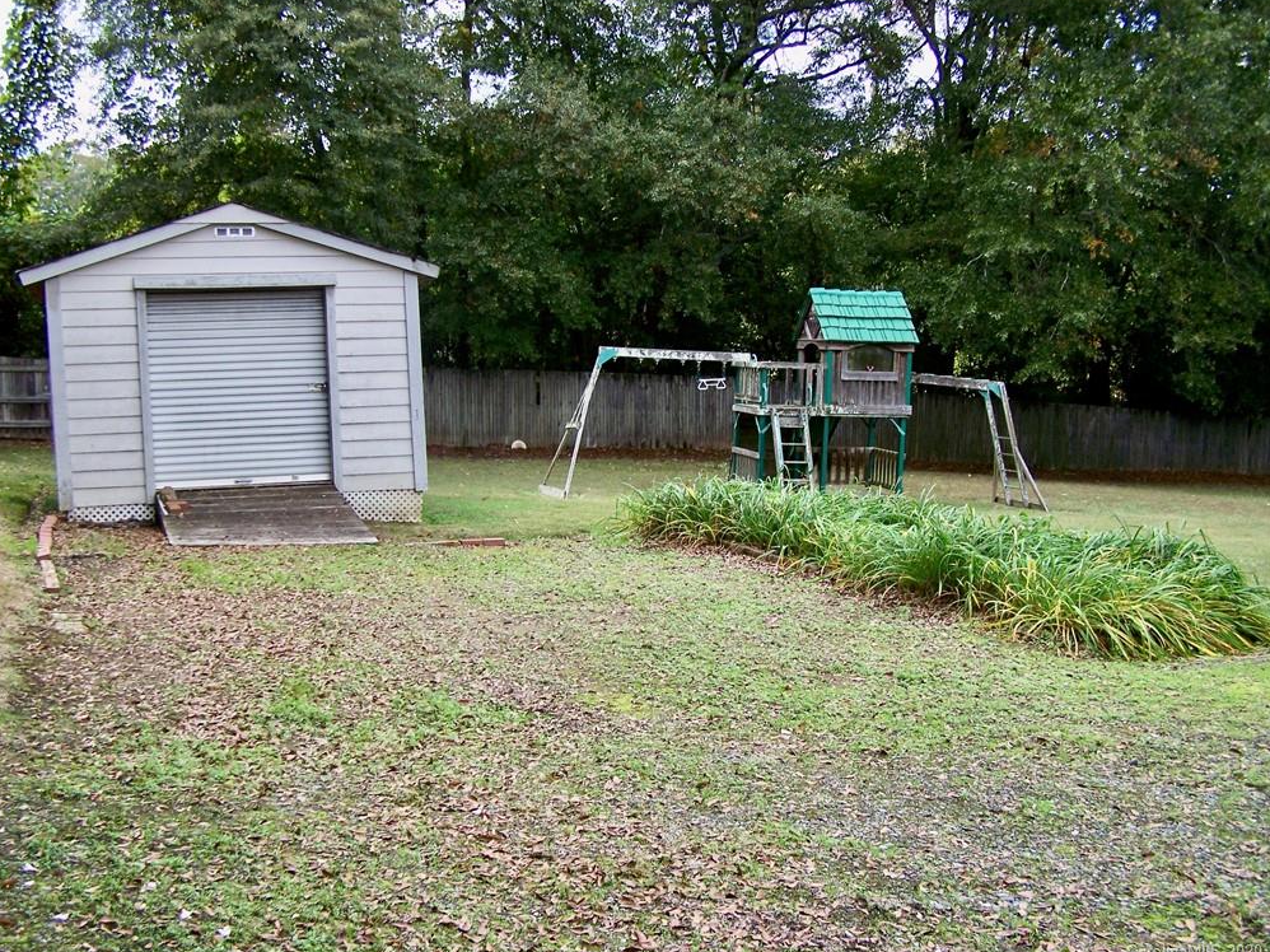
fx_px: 1430
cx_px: 621
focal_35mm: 39
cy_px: 475
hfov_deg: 47.9
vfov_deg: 36.8
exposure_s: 1/125
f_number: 2.8
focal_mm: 6.3
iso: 64
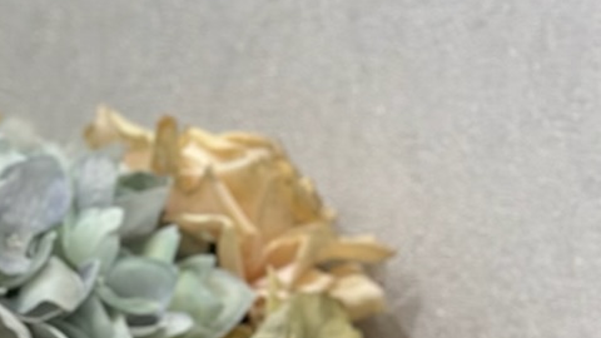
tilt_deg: -3.1
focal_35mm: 223
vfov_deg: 5.4
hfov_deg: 9.4
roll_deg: -0.8
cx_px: -311
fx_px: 3554
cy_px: 457
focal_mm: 6.86
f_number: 1.78
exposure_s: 1/404
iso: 80
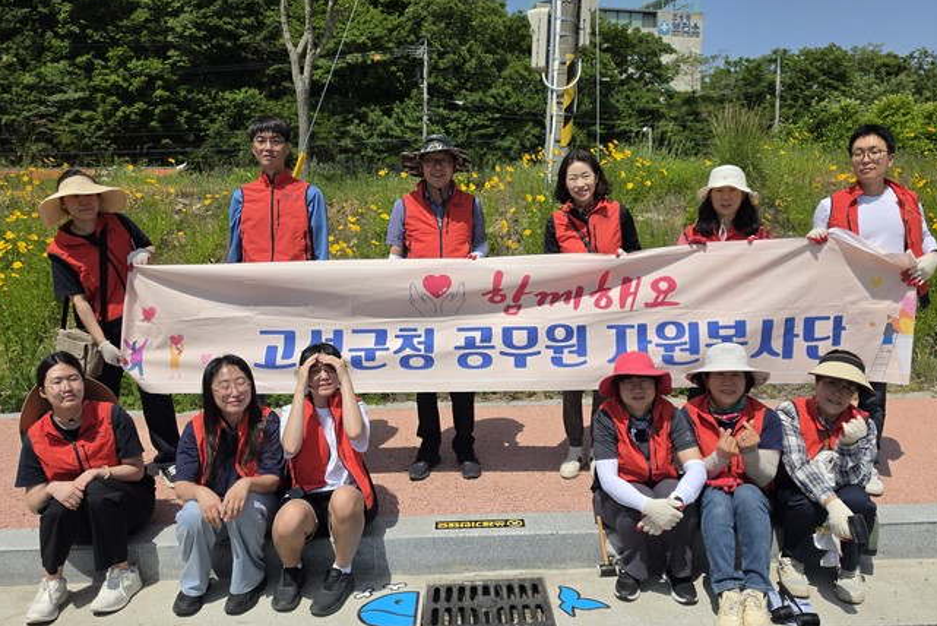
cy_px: 305
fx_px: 651
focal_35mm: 25
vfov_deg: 51.3
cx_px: 477
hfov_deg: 71.5
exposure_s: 1/7939
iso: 40
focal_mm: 6.5
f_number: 1.4
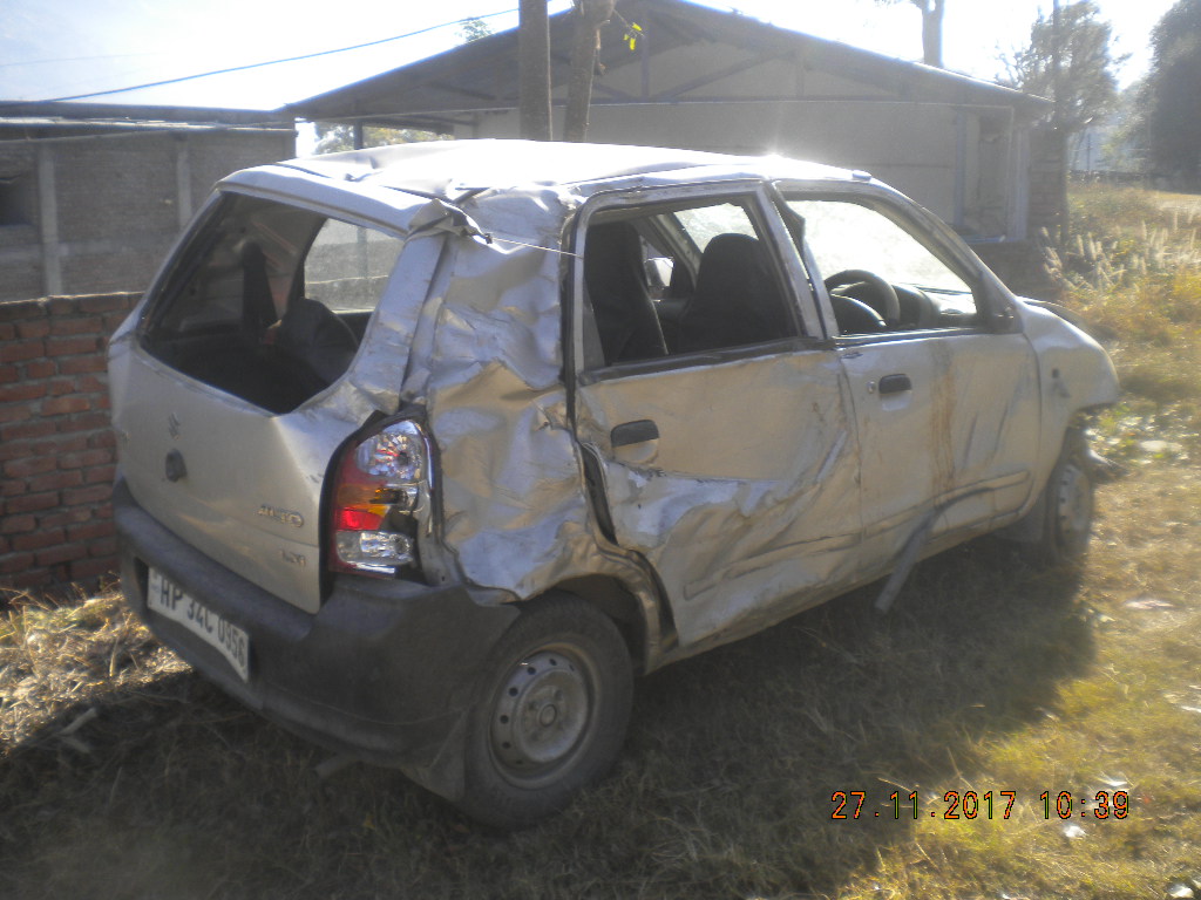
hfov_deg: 52.6
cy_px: 450
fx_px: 1214
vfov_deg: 40.7
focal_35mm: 35
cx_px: 600
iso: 80
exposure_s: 1/232
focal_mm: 6.3
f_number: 4.6
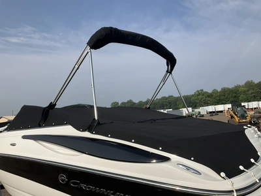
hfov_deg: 61.7
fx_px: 219
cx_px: 130
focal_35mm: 29
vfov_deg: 48.2
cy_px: 98
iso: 25
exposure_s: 1/3322
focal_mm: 3
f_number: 1.8
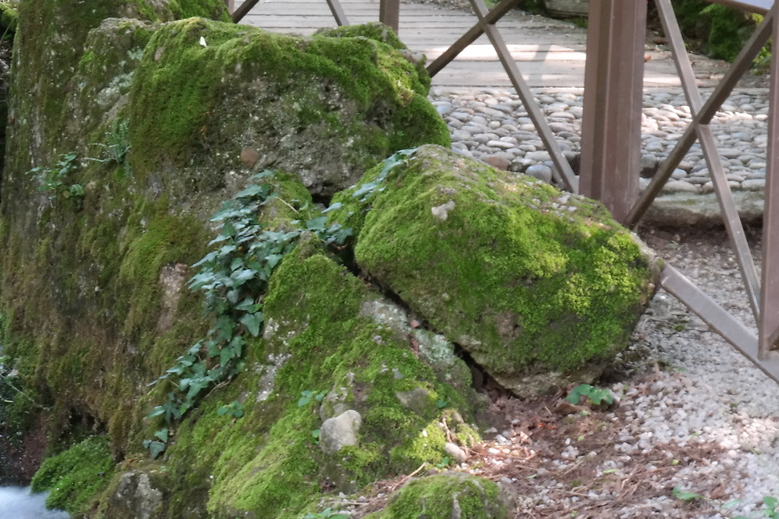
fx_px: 4392
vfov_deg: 6.7
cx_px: -47
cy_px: 541
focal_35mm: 203
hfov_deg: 10.0
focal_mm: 55
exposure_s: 1.3
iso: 400
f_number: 22
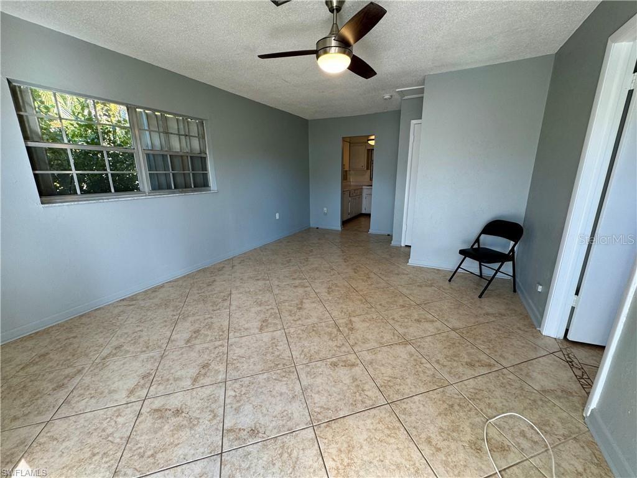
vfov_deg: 85.7
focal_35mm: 14
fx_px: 258
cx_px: 318
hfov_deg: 102.1
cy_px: 239
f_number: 2.2
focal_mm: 2.22
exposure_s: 1/120
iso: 125
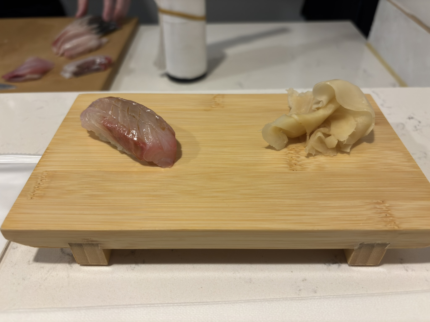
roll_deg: +0.6
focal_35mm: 26
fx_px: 323
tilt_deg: -41.6
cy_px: 161
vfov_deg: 53.1
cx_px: 215
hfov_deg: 67.3
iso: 125
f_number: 1.6
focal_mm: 5.96
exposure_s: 1/60
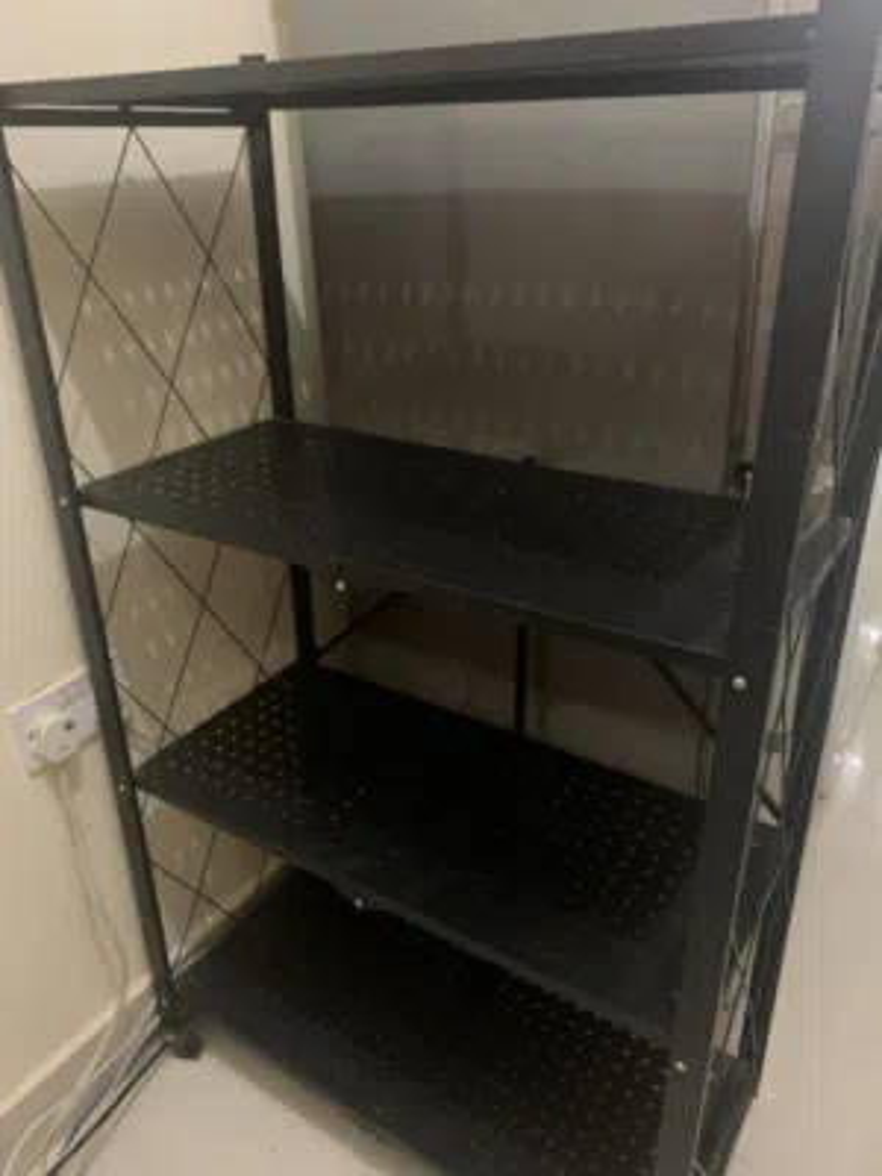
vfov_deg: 67.3
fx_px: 883
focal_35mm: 26
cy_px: 588
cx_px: 441
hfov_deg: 53.1
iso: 640
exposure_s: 1/25
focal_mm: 4.25
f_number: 1.8
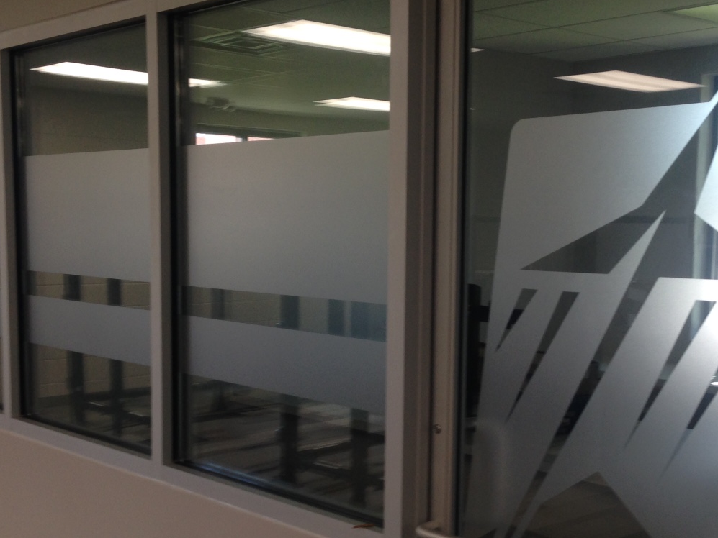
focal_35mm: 54
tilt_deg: -6.6
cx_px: 409
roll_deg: -0.1
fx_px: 1120
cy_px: 331
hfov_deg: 35.5
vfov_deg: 27.0
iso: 50
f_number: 2.4
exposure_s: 1/40
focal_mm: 4.12
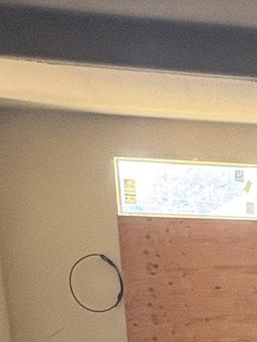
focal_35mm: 75
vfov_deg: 22.7
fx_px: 742
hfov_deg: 17.3
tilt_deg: -15.7
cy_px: 461
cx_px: 411
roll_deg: -2.7
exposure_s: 1/60
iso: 320
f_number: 2.2
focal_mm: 2.22
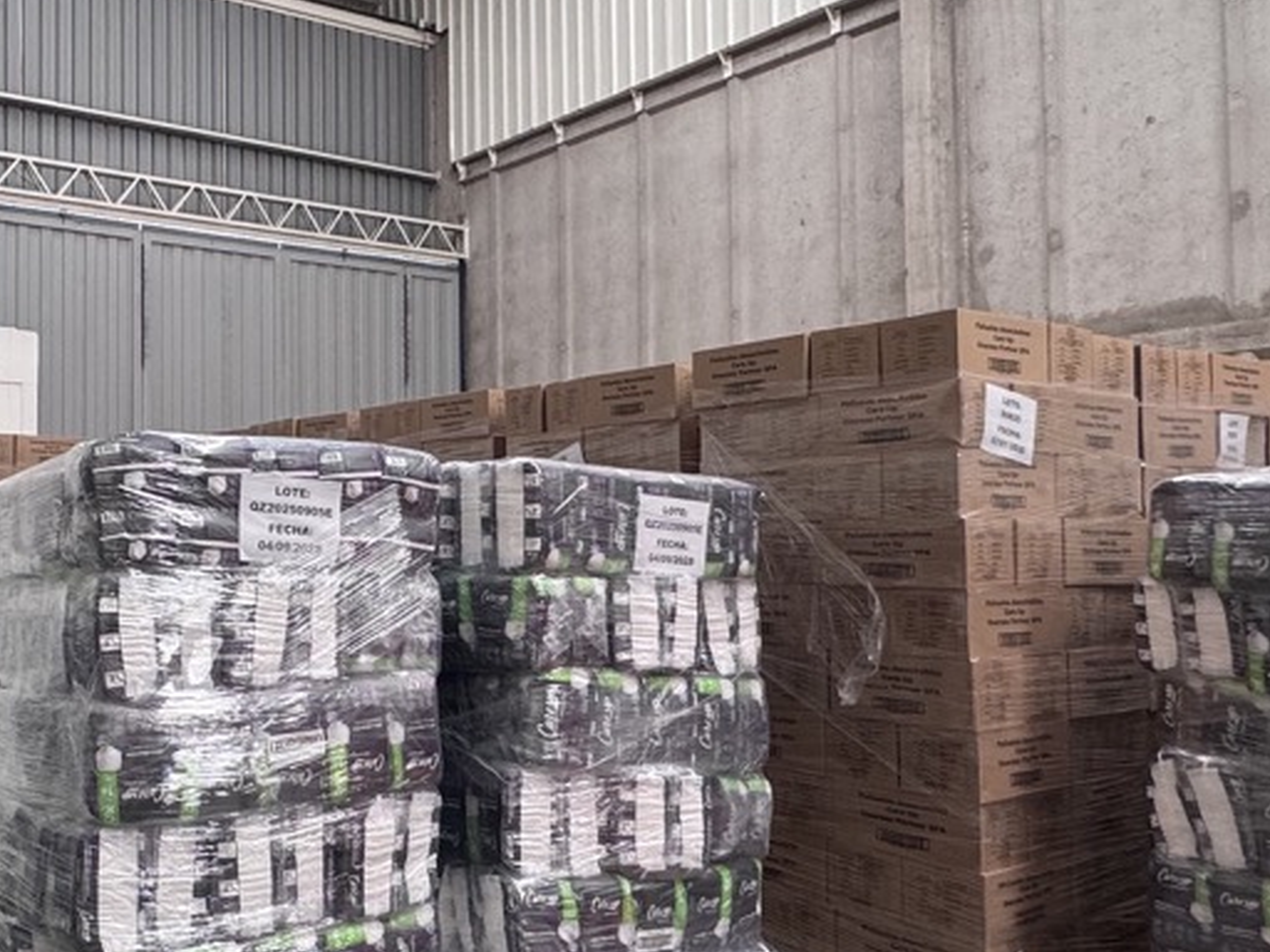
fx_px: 1284
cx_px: 332
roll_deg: -2.1
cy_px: 498
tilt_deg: +5.2
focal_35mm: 35
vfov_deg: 40.7
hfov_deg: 50.6
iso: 160
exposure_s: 1/99
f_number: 2.2
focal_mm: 2.22
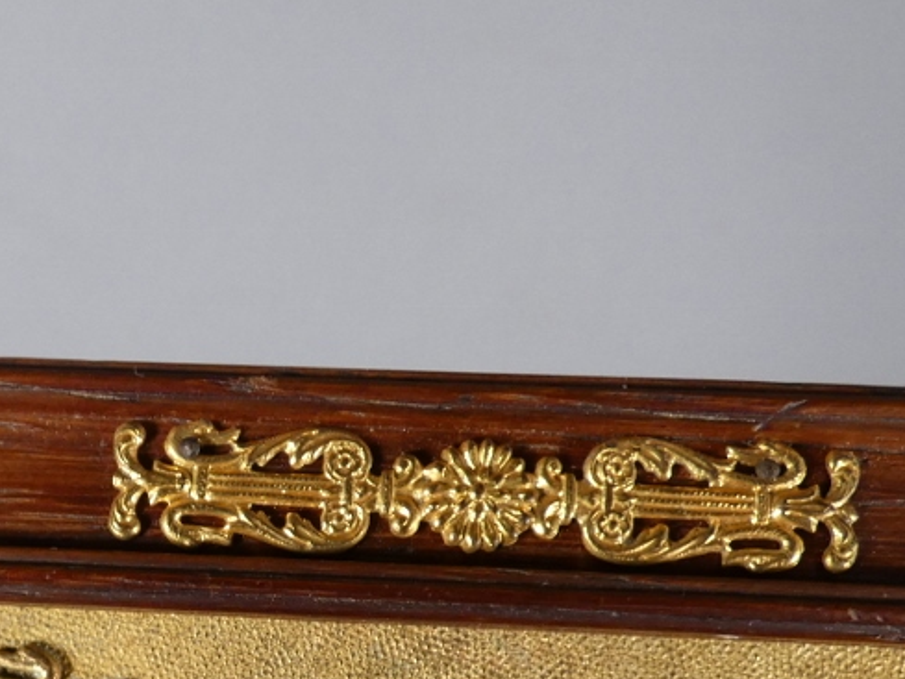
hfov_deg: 40.6
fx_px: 1151
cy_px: 666
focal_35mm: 44
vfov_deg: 30.7
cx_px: 141
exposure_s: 1/125
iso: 160
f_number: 2.8
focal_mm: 3.7
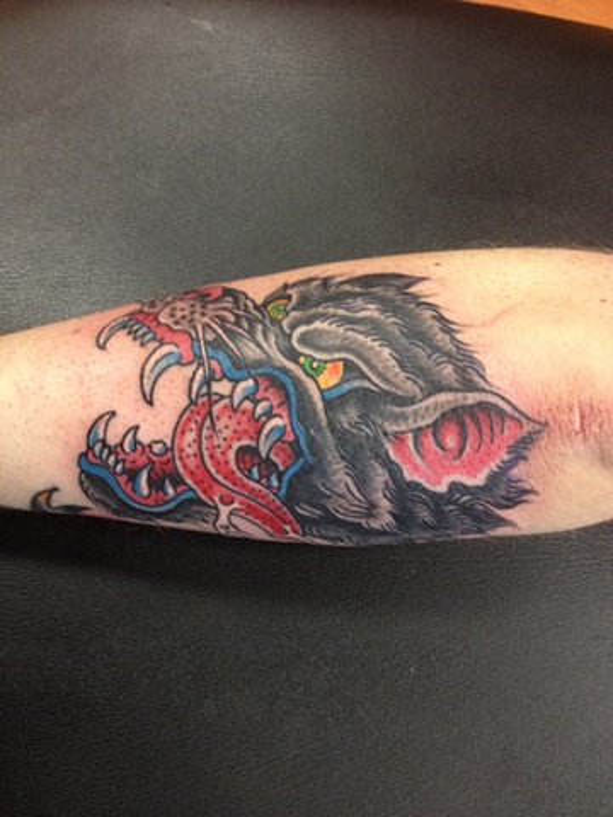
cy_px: 408
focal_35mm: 35
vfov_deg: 52.6
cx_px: 306
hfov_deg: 40.7
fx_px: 826
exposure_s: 1/20
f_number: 2.4
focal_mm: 4.3
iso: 200
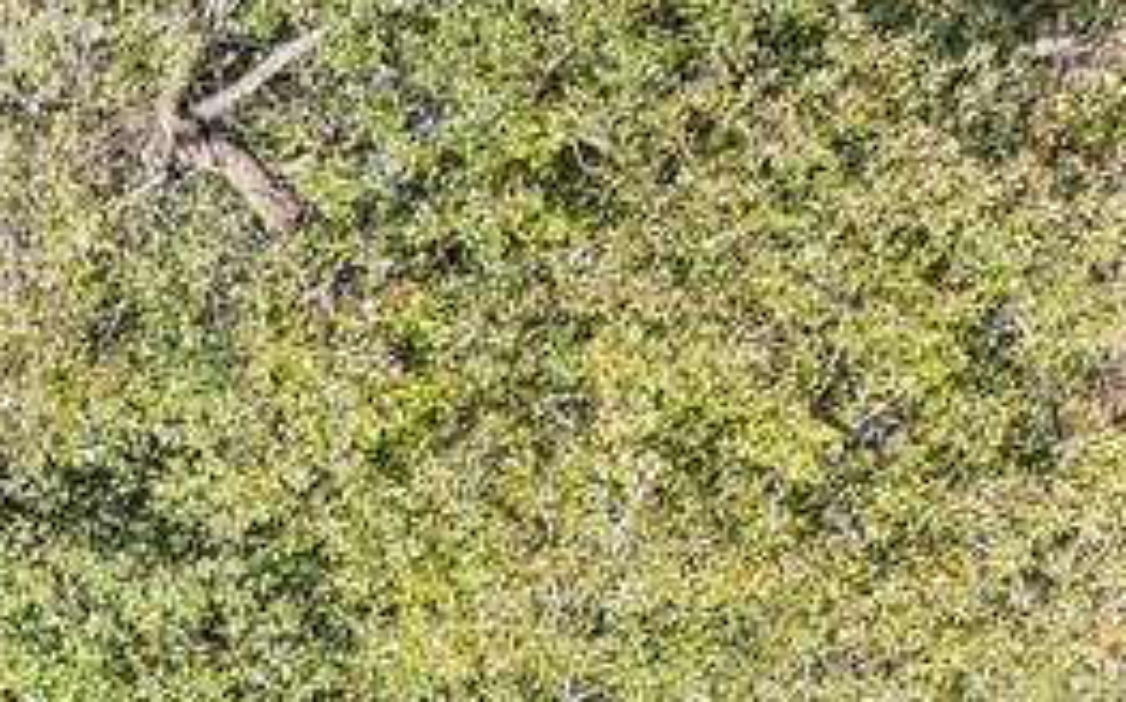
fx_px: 3036
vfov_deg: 11.4
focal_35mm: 99
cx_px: -501
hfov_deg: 18.8
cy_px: 1558
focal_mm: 12.3
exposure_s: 1/30
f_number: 2.8
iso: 100
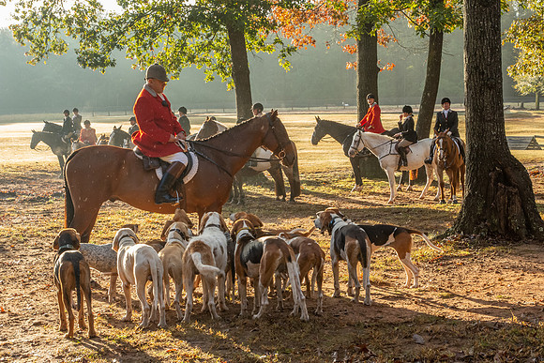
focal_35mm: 61
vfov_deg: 22.4
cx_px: 314
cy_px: 209
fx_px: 915
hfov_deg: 33.0
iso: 1100
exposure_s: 1/125
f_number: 11
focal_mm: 35
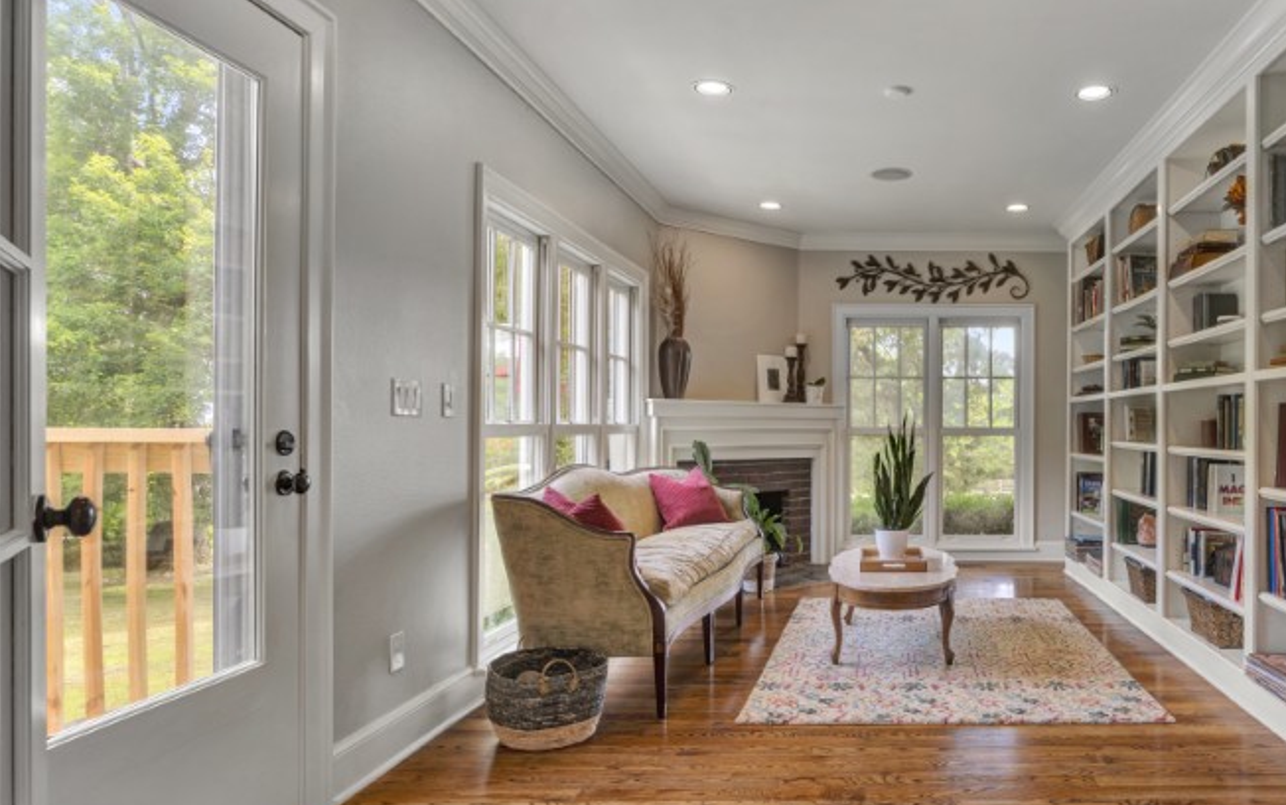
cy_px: 424
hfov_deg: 71.8
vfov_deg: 51.1
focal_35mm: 24
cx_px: 892
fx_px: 841
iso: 100
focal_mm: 16
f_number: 6.3
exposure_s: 1/13
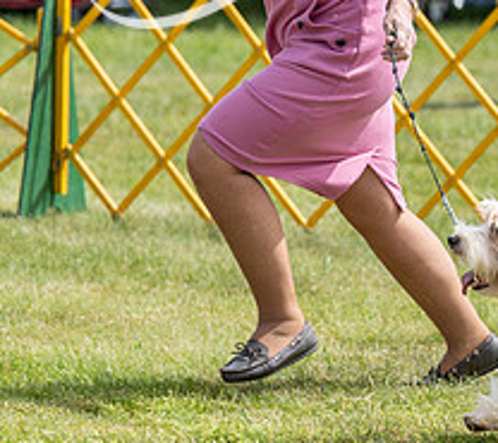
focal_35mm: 457
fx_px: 7039
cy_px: 95
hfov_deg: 4.0
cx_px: 591
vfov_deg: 3.6
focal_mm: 129
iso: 100
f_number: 3.5
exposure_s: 1/1000
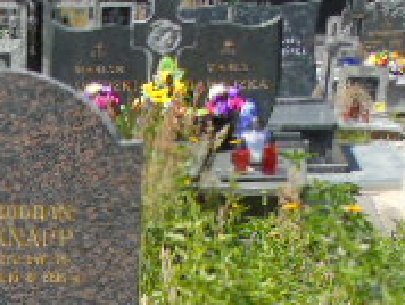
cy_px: 514
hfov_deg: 18.0
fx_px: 1218
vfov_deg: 13.1
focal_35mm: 104
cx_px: -71
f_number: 3.6
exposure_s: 1/500
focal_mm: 5.2
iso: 80
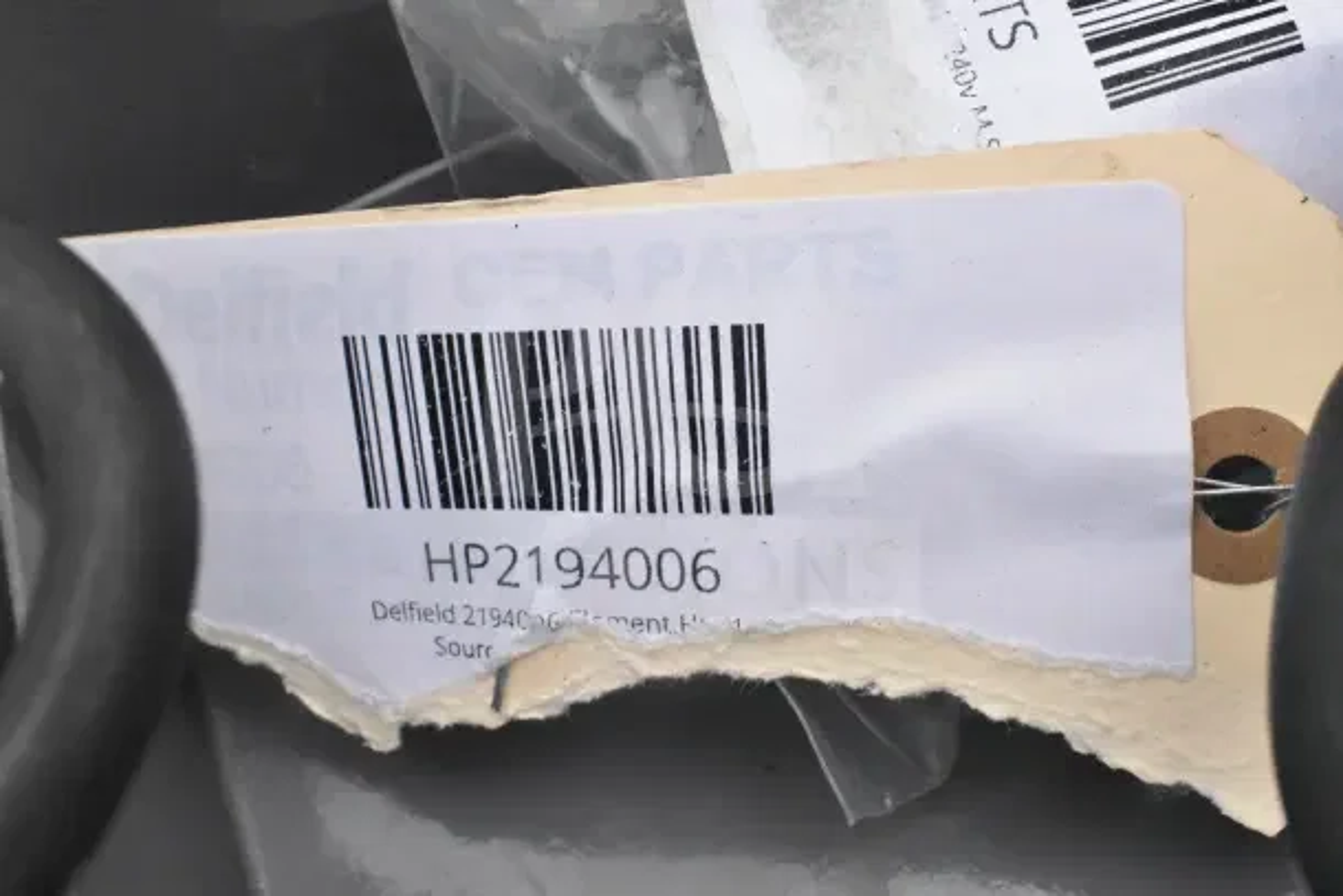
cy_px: 448
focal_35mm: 44
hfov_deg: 45.0
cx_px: 672
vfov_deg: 30.9
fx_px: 1623
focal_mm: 29
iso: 6400
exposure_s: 1/800
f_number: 14
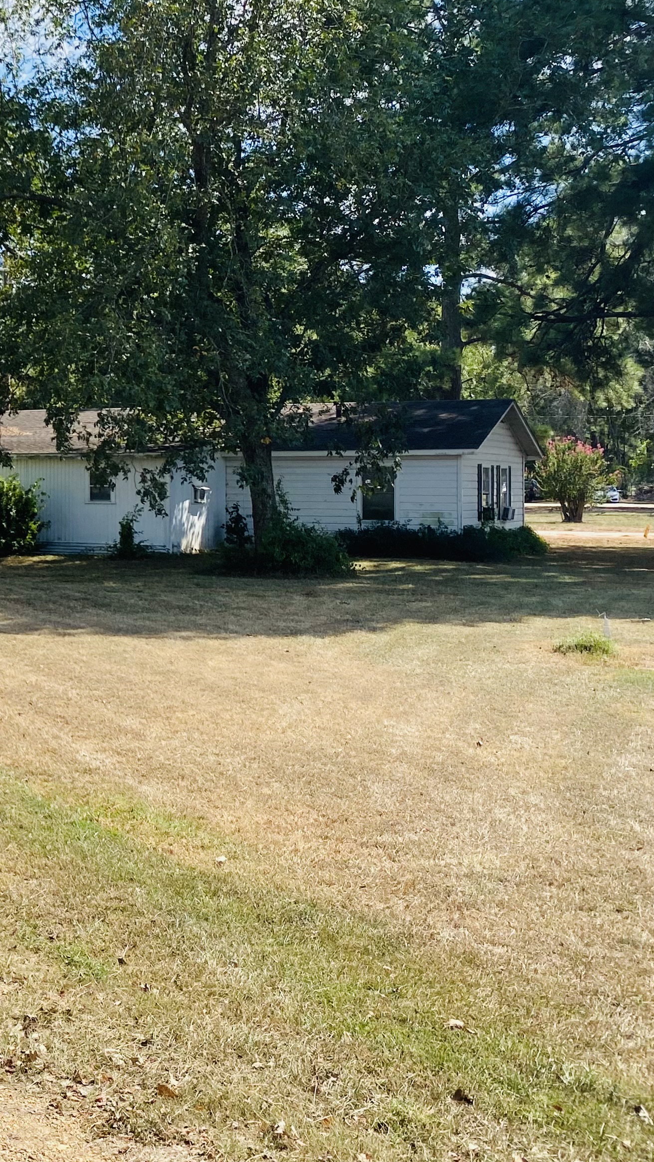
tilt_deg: +0.4
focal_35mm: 49
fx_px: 1511
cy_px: 461
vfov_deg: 41.9
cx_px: -136
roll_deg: -0.6
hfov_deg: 22.5
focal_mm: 4.25
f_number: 1.8
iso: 32
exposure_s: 1/1701
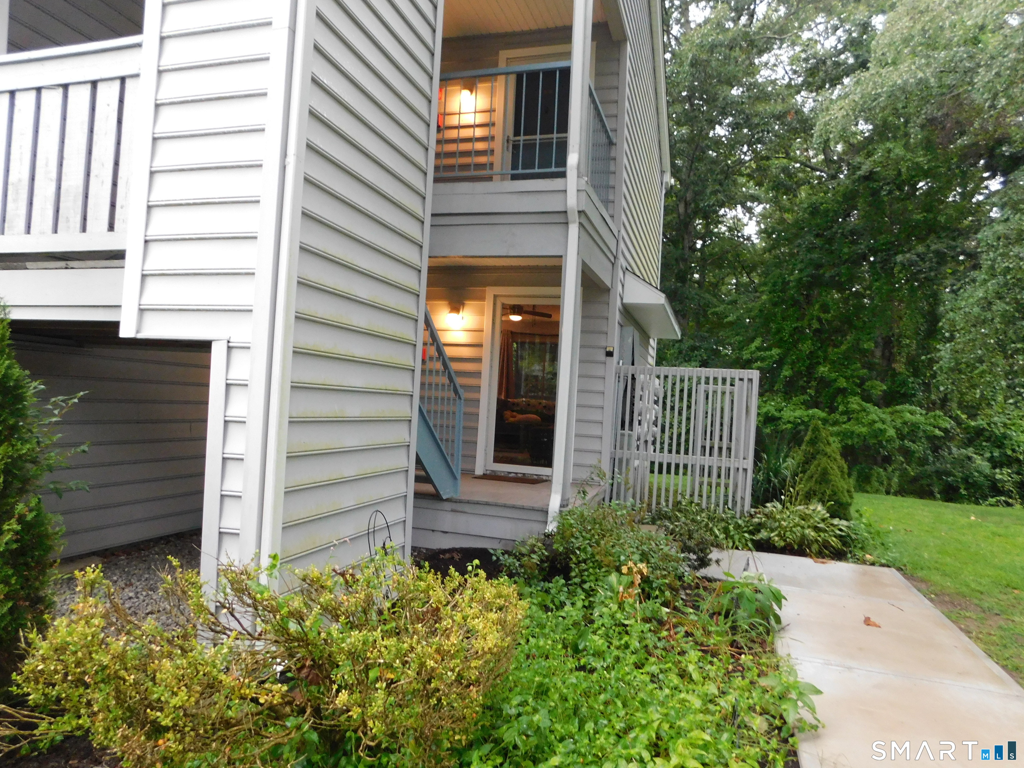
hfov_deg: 73.9
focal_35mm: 23
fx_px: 680
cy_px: 384
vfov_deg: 58.9
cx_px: 512
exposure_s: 1/30
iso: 400
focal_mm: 4
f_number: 3
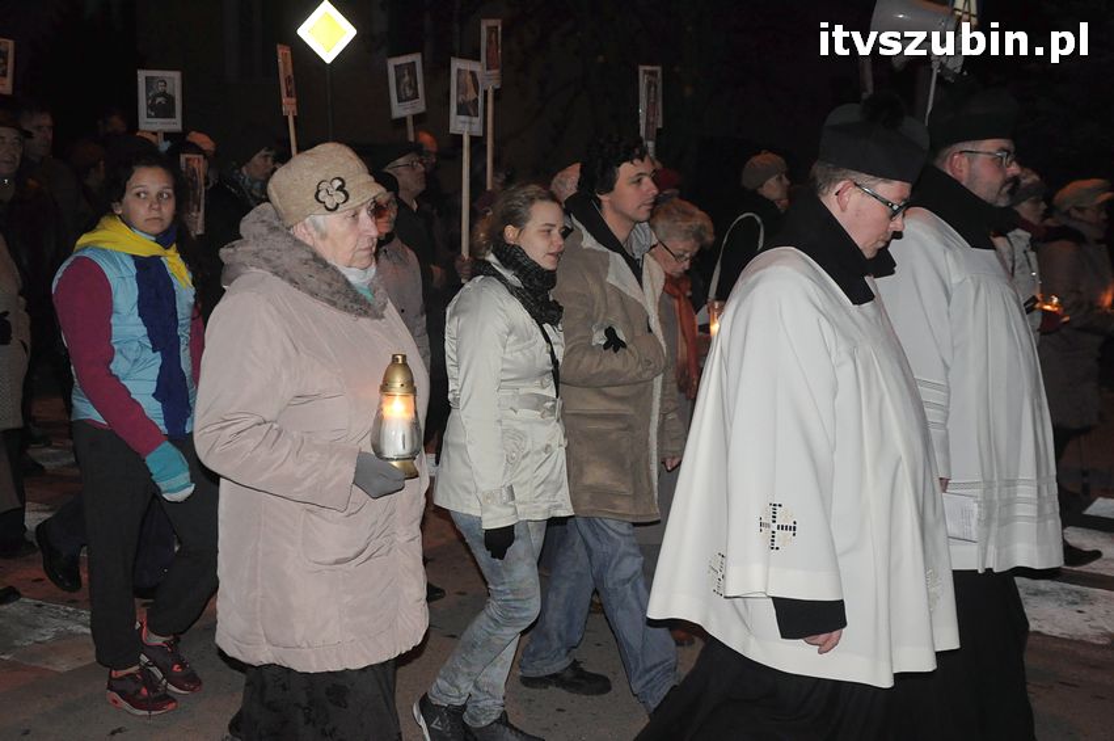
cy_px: 370
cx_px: 557
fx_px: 1484
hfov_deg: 41.1
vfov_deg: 28.0
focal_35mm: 48
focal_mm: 32
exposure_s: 1/60
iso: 2000
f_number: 5
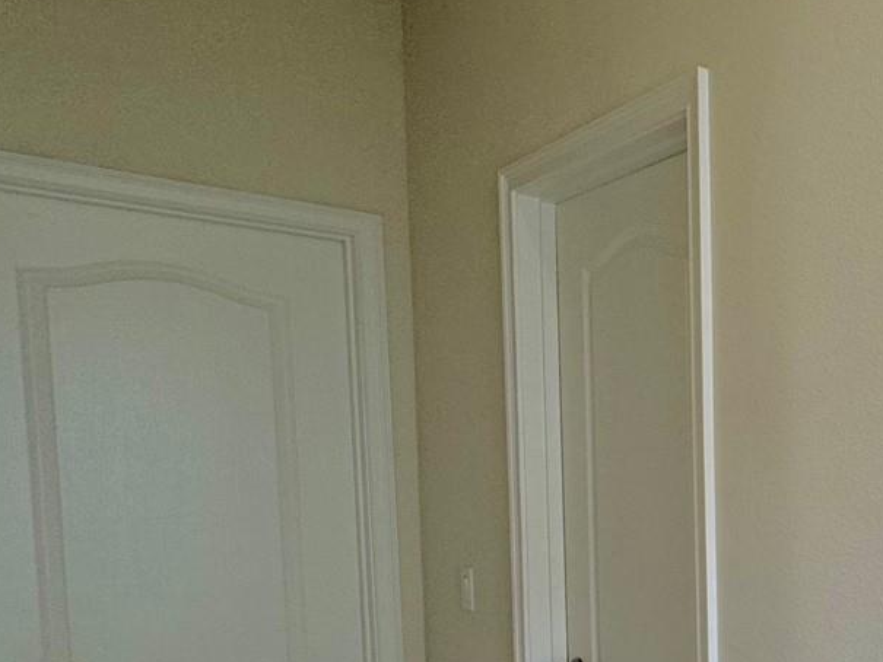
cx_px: 1055
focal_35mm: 37
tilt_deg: -3.8
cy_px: 528
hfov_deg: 37.8
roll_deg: +0.1
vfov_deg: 37.3
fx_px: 944
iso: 160
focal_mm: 2.22
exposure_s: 1/120
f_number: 2.2
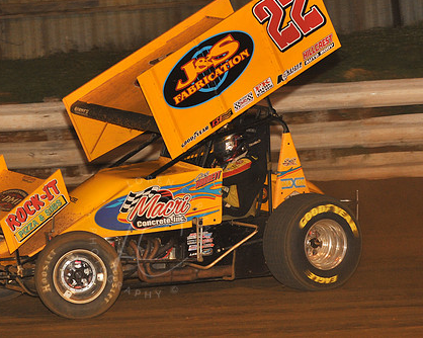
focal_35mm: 163
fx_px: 2040
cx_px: 150
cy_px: 143
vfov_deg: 9.5
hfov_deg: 11.8
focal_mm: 125
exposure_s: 1/320
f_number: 6.3
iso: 1000
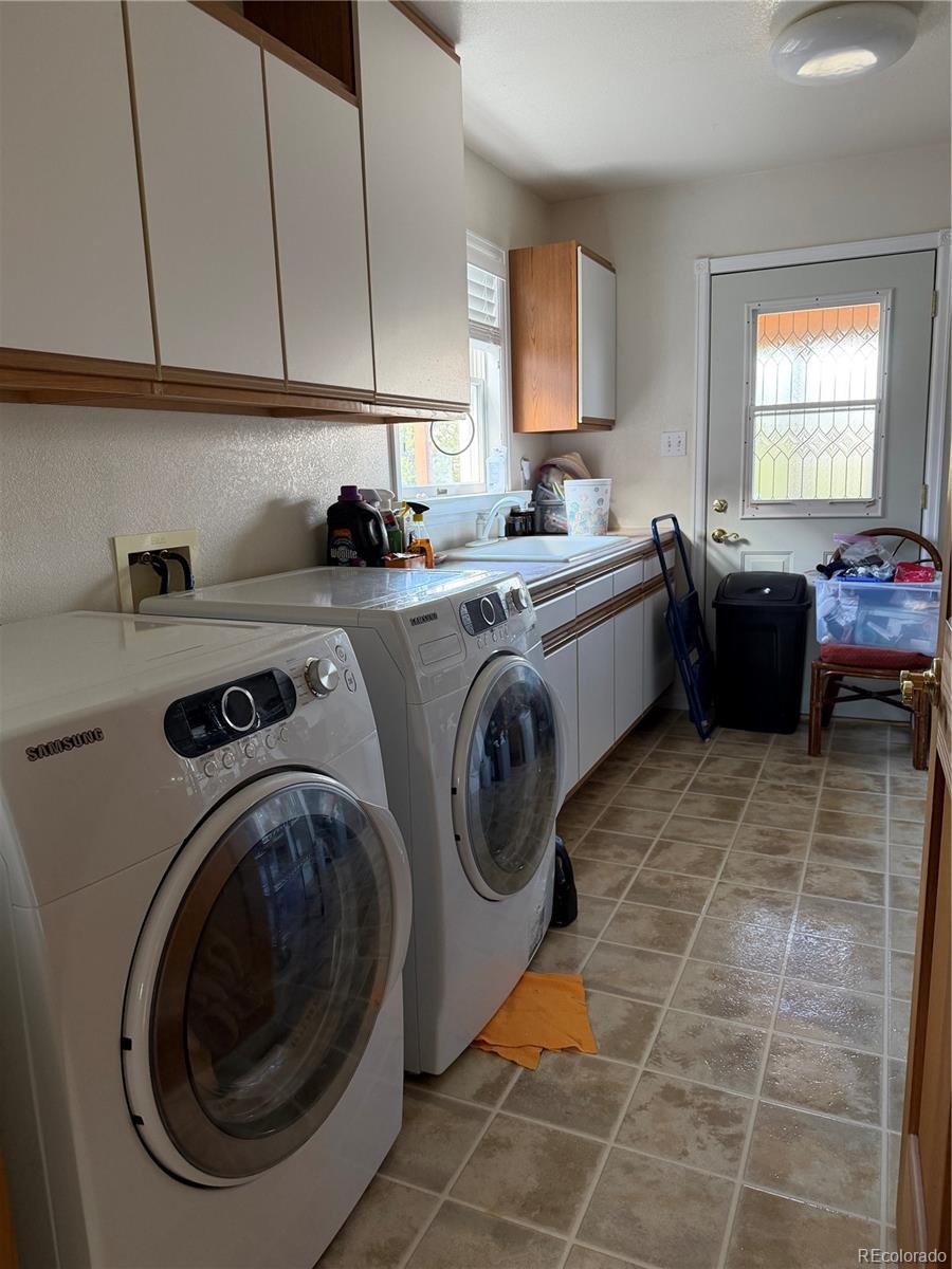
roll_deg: +0.9
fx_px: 880
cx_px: 476
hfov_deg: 56.8
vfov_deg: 71.6
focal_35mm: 24
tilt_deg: -10.7
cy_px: 634
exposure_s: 1/60
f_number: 1.78
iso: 250
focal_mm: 6.76
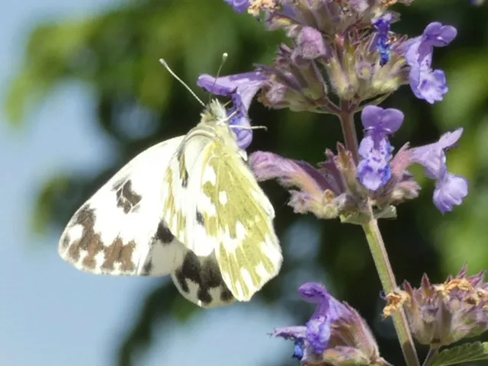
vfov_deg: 8.4
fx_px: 2495
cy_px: 183
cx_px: 244
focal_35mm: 177
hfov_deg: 11.2
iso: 80
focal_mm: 31.7
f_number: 5.5
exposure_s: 1/100
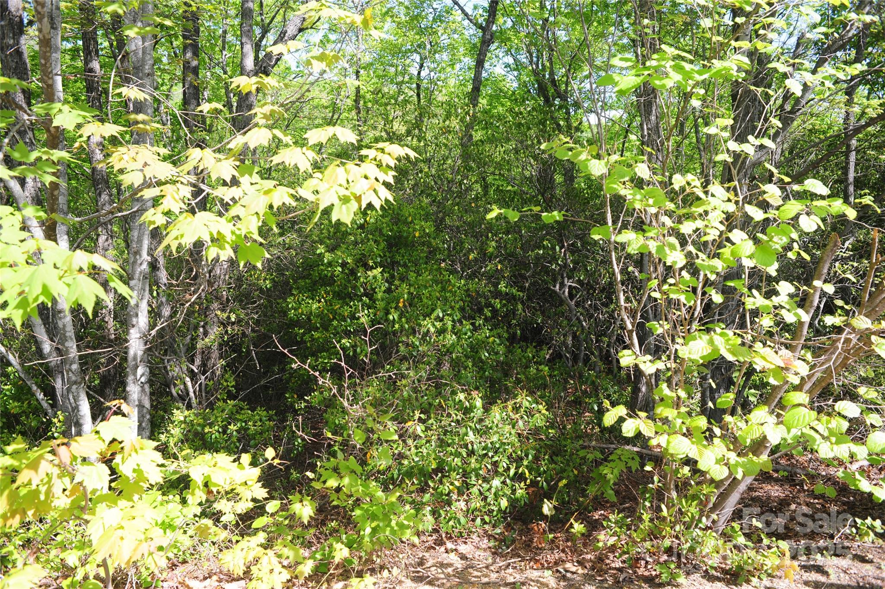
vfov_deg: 53.1
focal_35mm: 24
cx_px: 442
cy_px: 294
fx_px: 590
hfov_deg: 73.8
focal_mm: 24
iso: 200
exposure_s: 1/125
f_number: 5.6
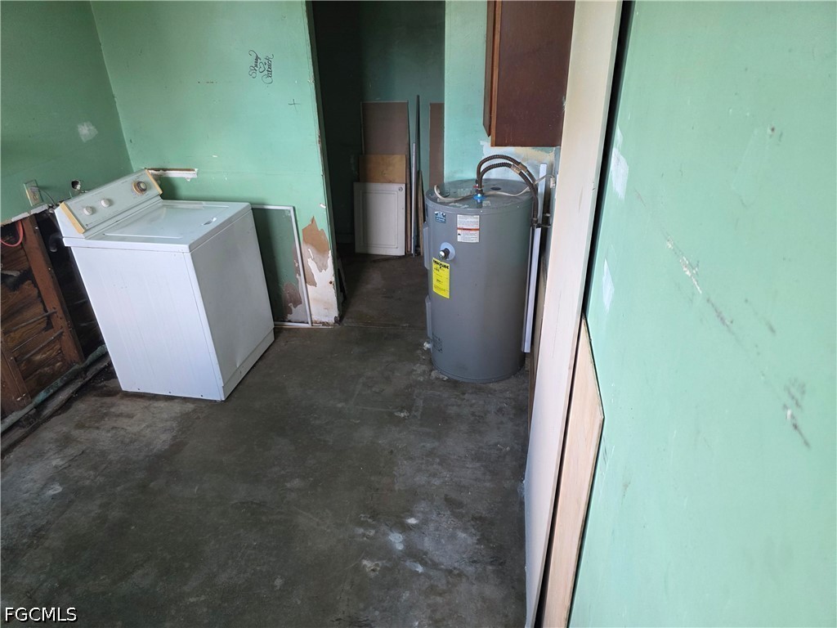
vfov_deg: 58.9
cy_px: 314
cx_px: 418
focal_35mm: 23
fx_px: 556
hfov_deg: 73.9
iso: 320
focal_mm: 6.3
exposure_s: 1/120
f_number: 1.7
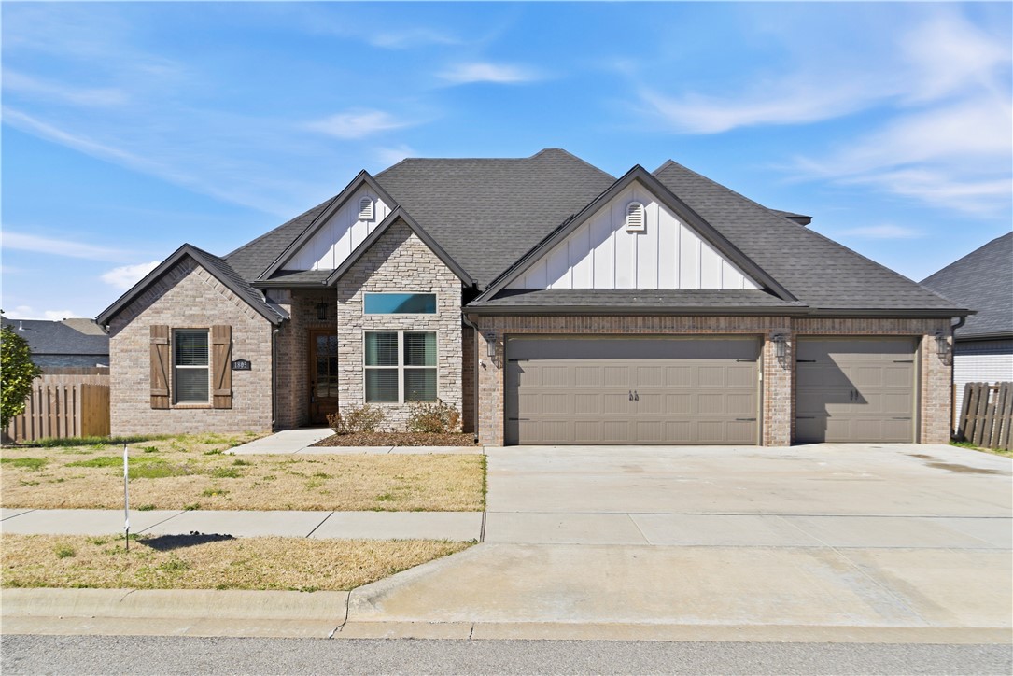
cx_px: 506
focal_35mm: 30
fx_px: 844
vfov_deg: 43.6
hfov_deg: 61.9
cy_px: 338
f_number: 9
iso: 100
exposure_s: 1/400
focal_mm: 30
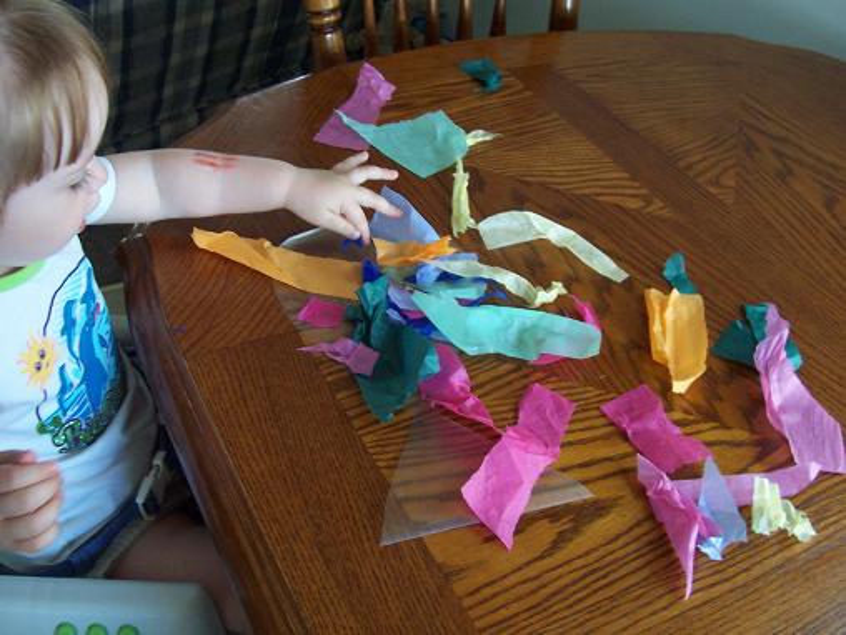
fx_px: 904
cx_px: 423
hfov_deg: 50.1
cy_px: 318
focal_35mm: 37
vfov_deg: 38.7
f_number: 2.8
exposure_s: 1/20
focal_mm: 5.6
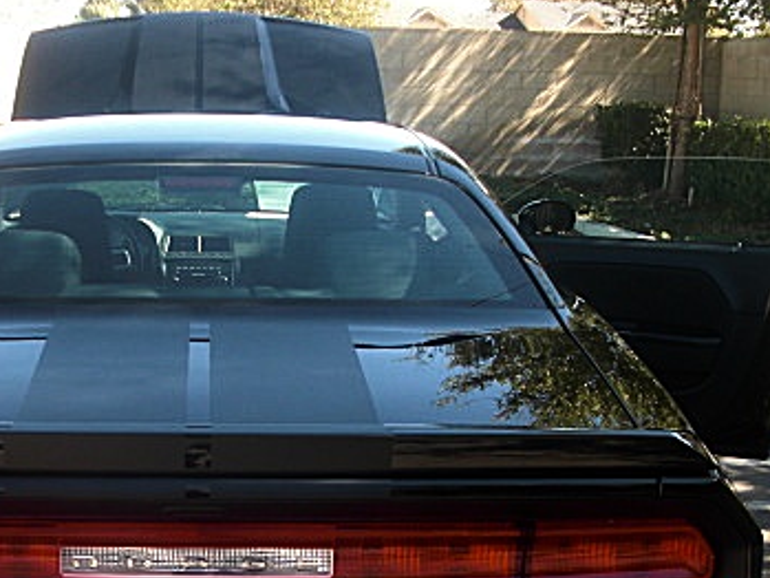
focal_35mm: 66
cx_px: 207
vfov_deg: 22.1
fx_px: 1469
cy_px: 430
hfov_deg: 29.0
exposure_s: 1/125
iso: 50
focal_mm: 6.3
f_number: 2.8
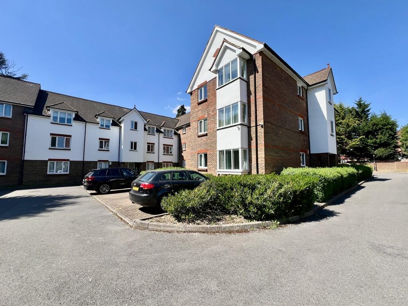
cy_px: 153
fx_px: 153
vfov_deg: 89.9
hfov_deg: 106.2
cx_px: 204
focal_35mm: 13
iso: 32
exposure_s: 1/986
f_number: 1.8
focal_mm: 1.57
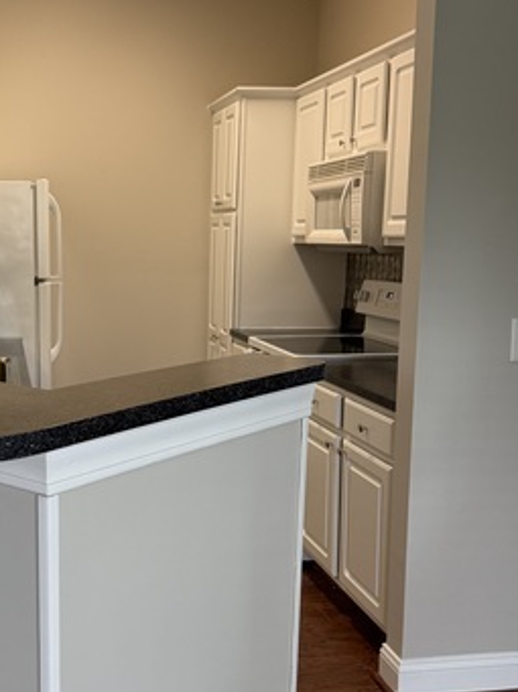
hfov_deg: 30.2
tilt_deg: -8.8
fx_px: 940
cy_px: 378
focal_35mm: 47
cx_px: 112
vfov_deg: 40.4
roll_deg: -0.5
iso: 160
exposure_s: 1/120
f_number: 1.78
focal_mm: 6.76
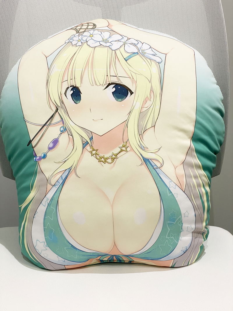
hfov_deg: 28.0
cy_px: 156
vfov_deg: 36.8
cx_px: 116
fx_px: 467
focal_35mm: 52
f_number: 2
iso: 80
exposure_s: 1/100
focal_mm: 6
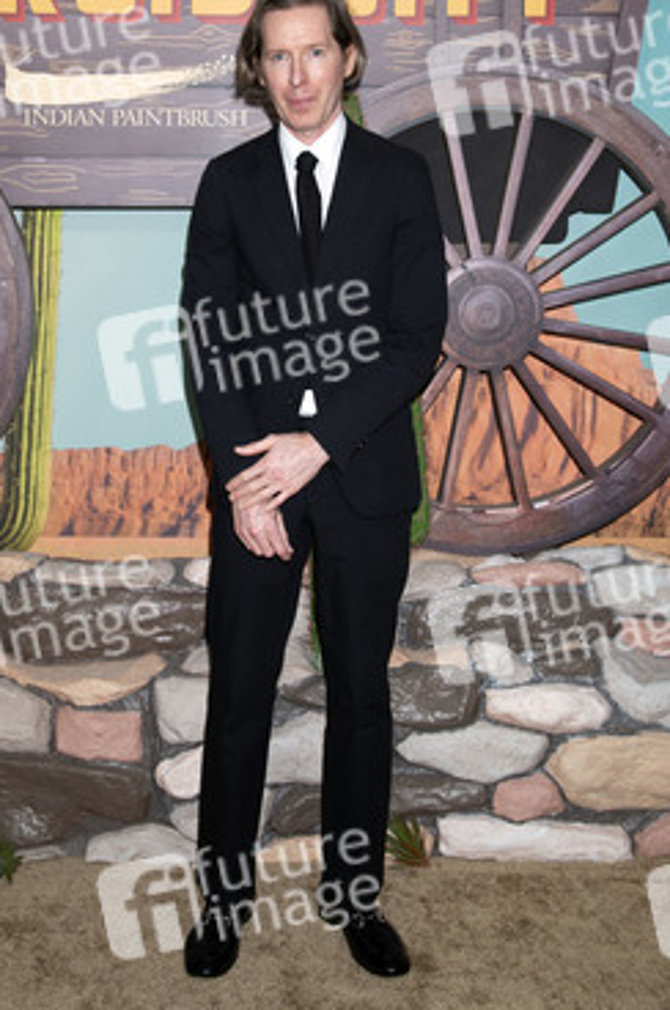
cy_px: 483
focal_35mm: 37
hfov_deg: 35.8
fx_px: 1037
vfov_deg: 51.9
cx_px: 319
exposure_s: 1/200
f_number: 6.3
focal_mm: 34
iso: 400
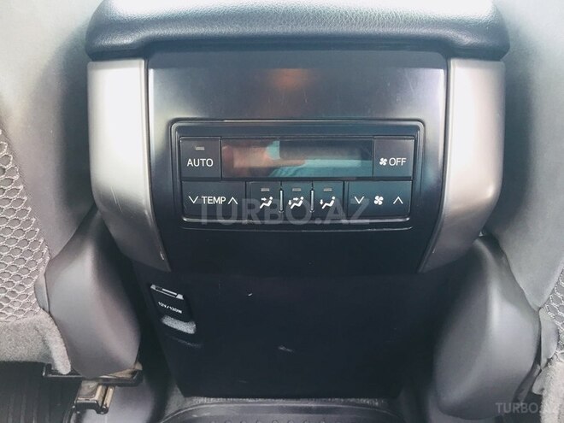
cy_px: 212
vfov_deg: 48.2
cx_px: 282
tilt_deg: -34.1
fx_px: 472
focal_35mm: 29
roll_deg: +0.3
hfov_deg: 61.7
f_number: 2.2
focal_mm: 4.15
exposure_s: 1/33
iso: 100
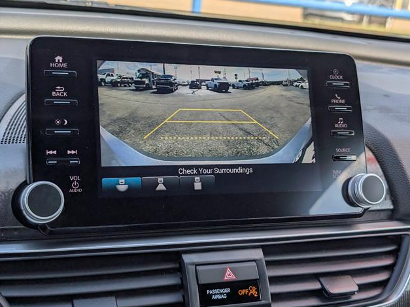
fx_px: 592
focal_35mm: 50
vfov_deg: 29.1
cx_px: 206
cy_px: 154
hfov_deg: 38.2
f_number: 1.68
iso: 19
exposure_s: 1/400
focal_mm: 6.9
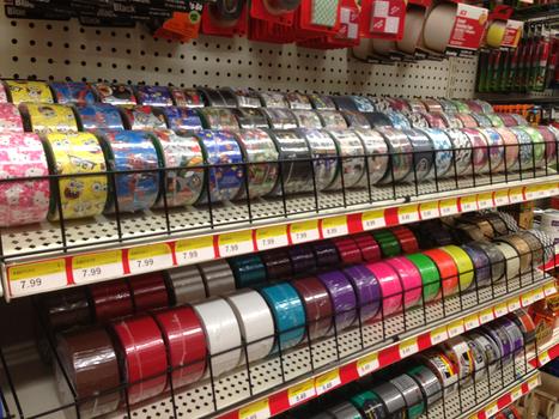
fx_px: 533
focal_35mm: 33
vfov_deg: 42.9
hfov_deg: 55.4
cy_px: 210
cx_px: 280
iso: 80
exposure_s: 1/20
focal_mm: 4.13
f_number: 2.4
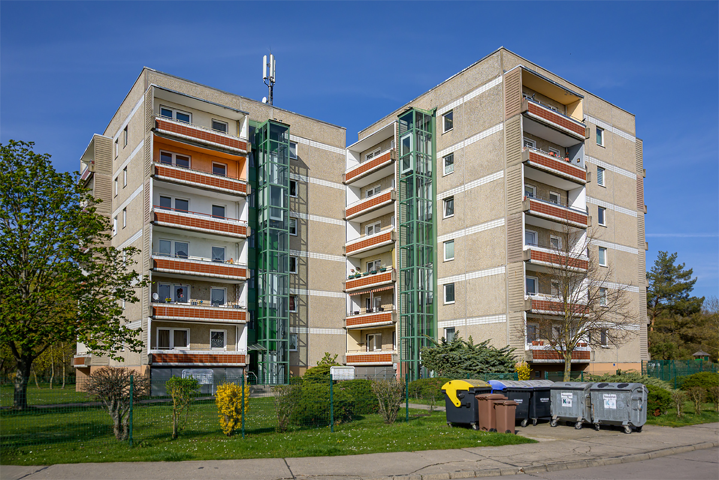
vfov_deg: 53.1
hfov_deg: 73.7
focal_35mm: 24
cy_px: 240
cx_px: 360
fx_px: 479
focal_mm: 16
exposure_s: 1/1000
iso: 200
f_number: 8
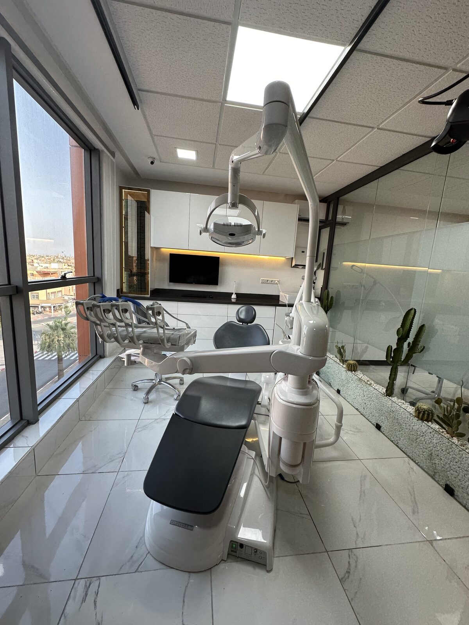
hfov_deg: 85.7
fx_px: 253
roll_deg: -5.5
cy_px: 312
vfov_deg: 102.1
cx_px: 234
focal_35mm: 14
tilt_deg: -9.1
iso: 80
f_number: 2.2
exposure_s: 1/100
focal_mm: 2.22
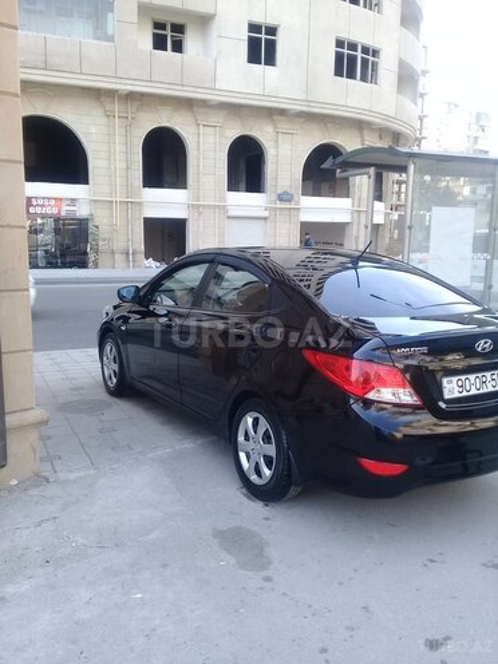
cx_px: 249
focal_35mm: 31
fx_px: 595
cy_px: 332
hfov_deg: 45.4
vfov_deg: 58.4
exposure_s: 1/145
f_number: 2.2
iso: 50
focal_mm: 3.3
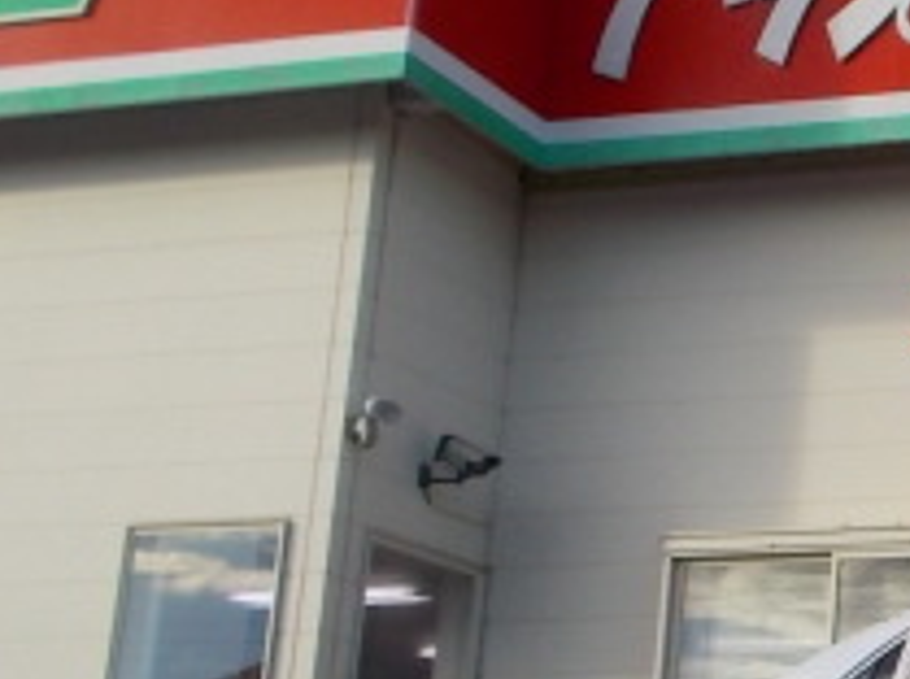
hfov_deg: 19.2
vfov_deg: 16.4
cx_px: 1389
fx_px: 2336
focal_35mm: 89
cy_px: 575
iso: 80
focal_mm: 4.1
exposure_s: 1/500
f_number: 3.3
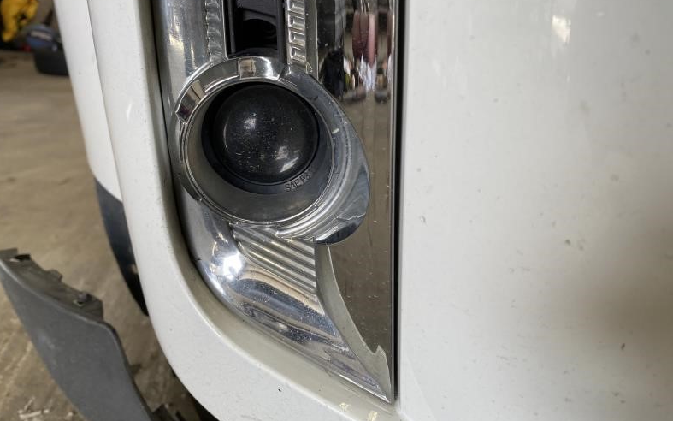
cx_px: 332
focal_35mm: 28
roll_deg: -1.6
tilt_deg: -22.0
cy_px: 203
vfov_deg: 44.5
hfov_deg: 66.5
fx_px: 514
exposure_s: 1/122
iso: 40
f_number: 1.8
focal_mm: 4.25
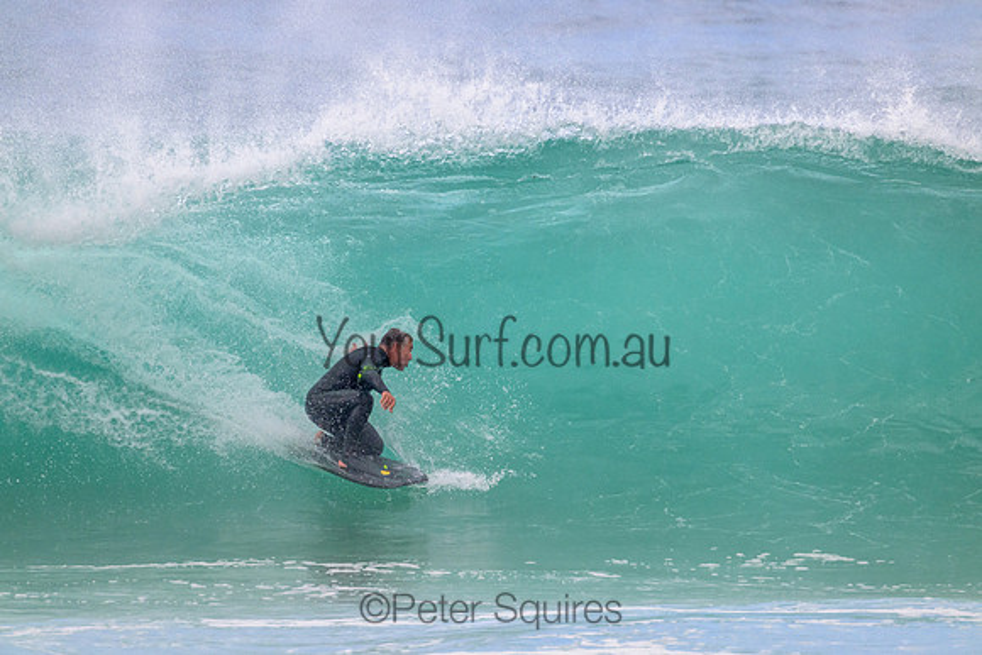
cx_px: 491
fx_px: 21826
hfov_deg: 2.6
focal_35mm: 800
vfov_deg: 1.7
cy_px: 328
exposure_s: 1/2000
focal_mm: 800
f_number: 11
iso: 1800
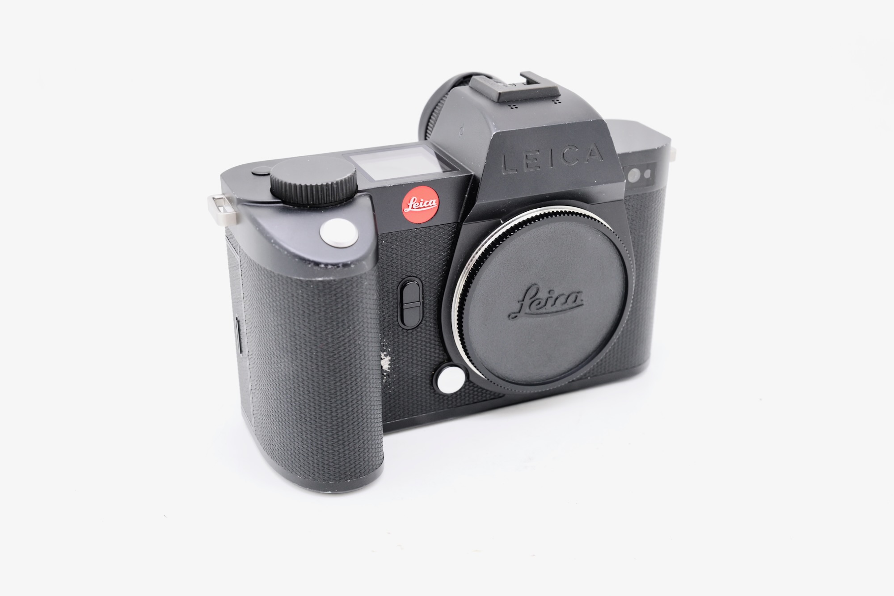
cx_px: 447
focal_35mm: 43
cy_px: 298
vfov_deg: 31.2
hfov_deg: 45.4
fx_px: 1068
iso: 800
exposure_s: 1/60
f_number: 9
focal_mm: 43
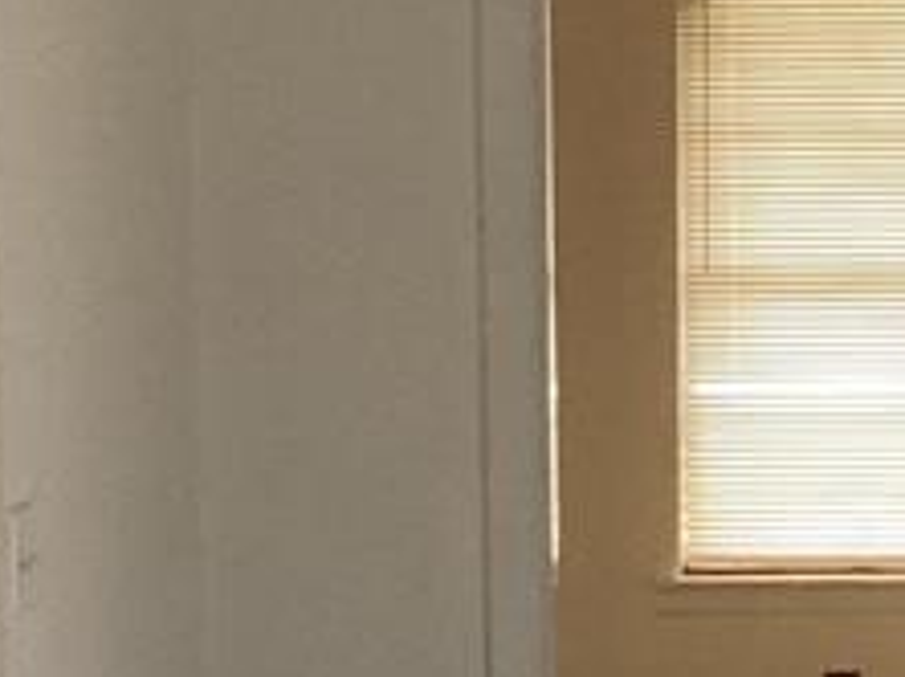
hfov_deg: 13.6
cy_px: 436
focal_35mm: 143
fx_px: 3735
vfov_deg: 10.3
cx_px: 885
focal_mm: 3.3
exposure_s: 1/30
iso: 400
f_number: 2.4
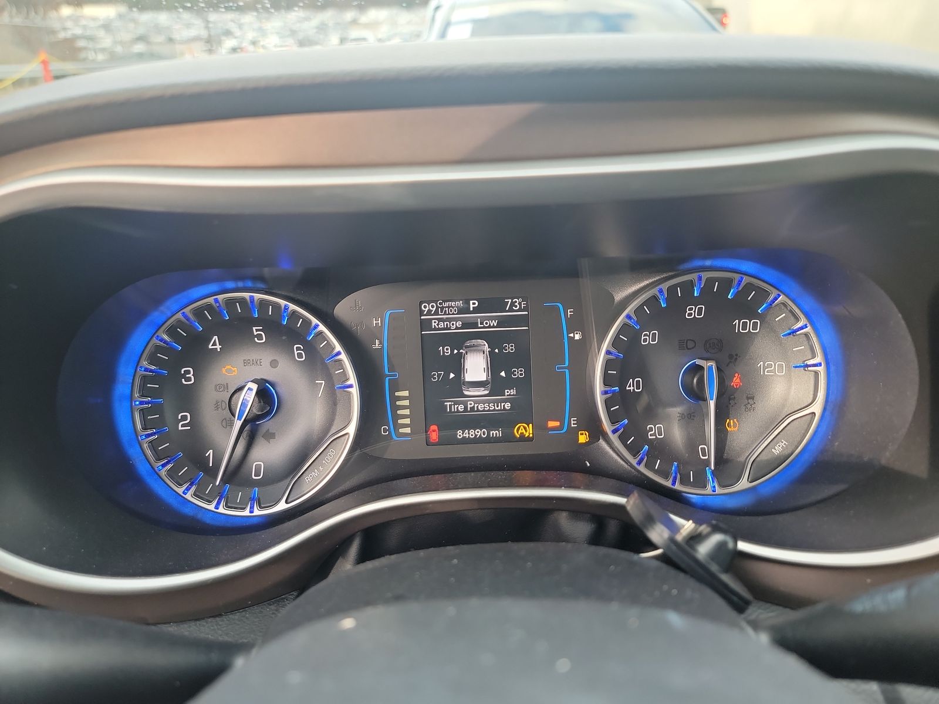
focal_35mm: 24
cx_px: 470
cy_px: 352
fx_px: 651
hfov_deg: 71.6
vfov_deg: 56.8
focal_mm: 6.7
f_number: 1.8
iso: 262
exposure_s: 1/59
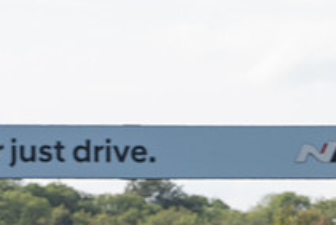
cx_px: 339
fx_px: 5697
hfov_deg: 3.4
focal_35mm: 610
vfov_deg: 2.3
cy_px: 355
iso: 125
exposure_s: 1/500
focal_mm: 171
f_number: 5.6
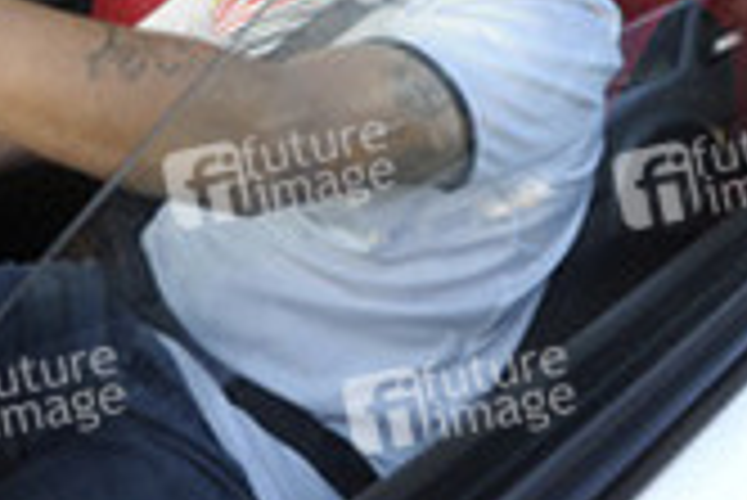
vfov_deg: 28.4
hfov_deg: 50.6
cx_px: 340
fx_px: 789
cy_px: -162
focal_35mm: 38
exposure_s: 1/250
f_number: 4.5
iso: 1000
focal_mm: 14
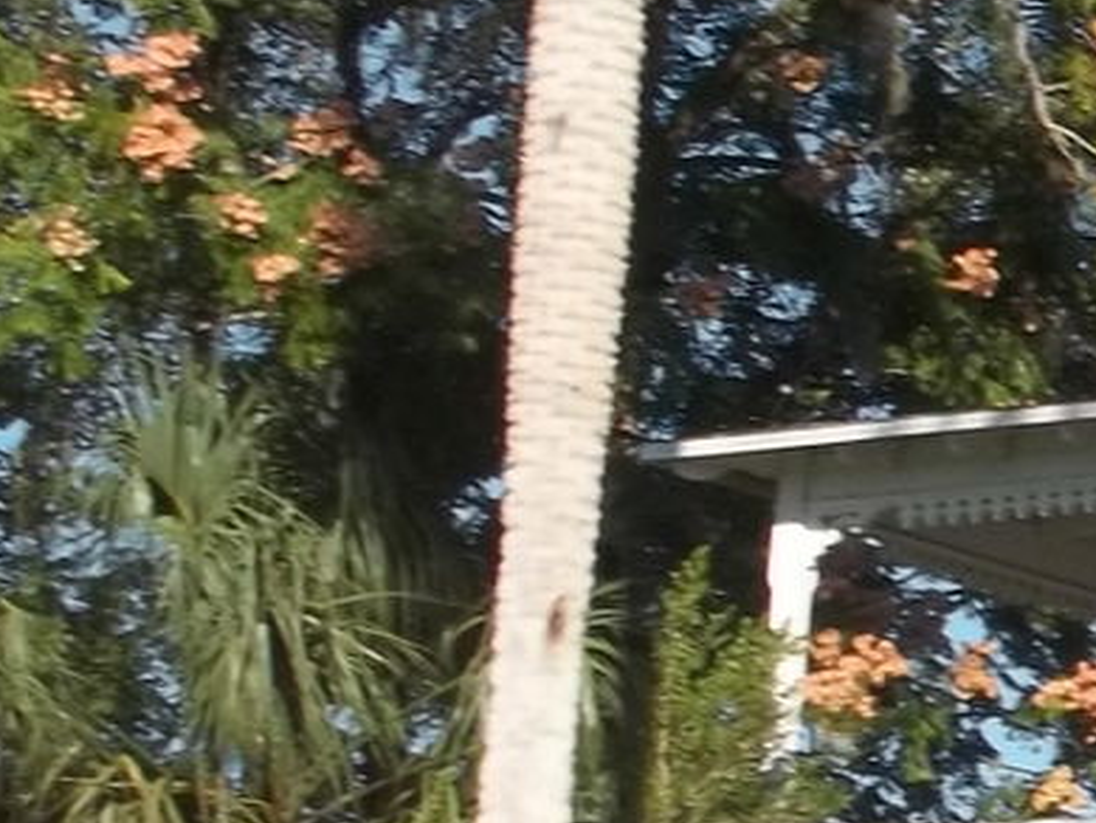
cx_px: 2688
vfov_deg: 6.5
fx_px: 7189
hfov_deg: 8.0
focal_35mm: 227
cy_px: 586
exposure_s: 1/100
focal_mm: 8.3
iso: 64
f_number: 8.8
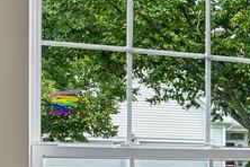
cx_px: 553
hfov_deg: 14.7
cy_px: 173
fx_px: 722
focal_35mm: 104
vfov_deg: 13.0
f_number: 11
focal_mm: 16
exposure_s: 1/13
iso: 400
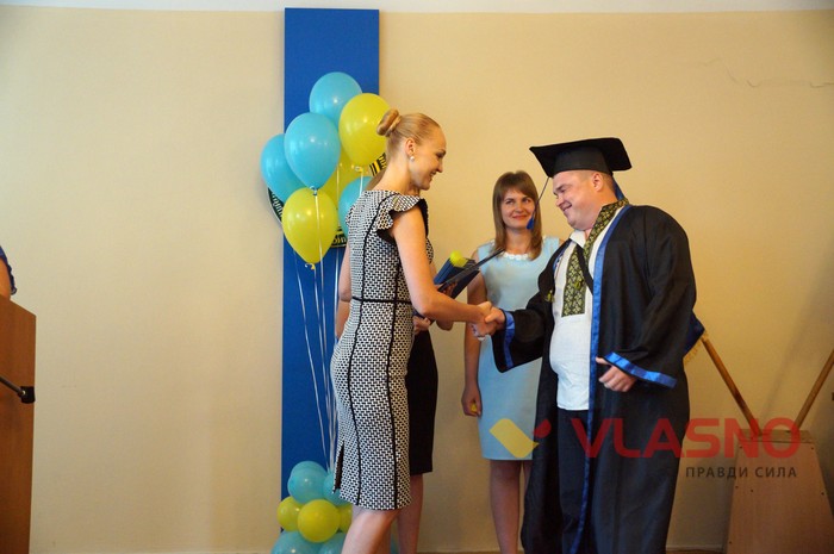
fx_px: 972
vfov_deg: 31.8
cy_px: 277
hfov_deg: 46.4
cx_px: 417
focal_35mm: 42
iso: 2000
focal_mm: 28
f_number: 4
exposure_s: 1/160
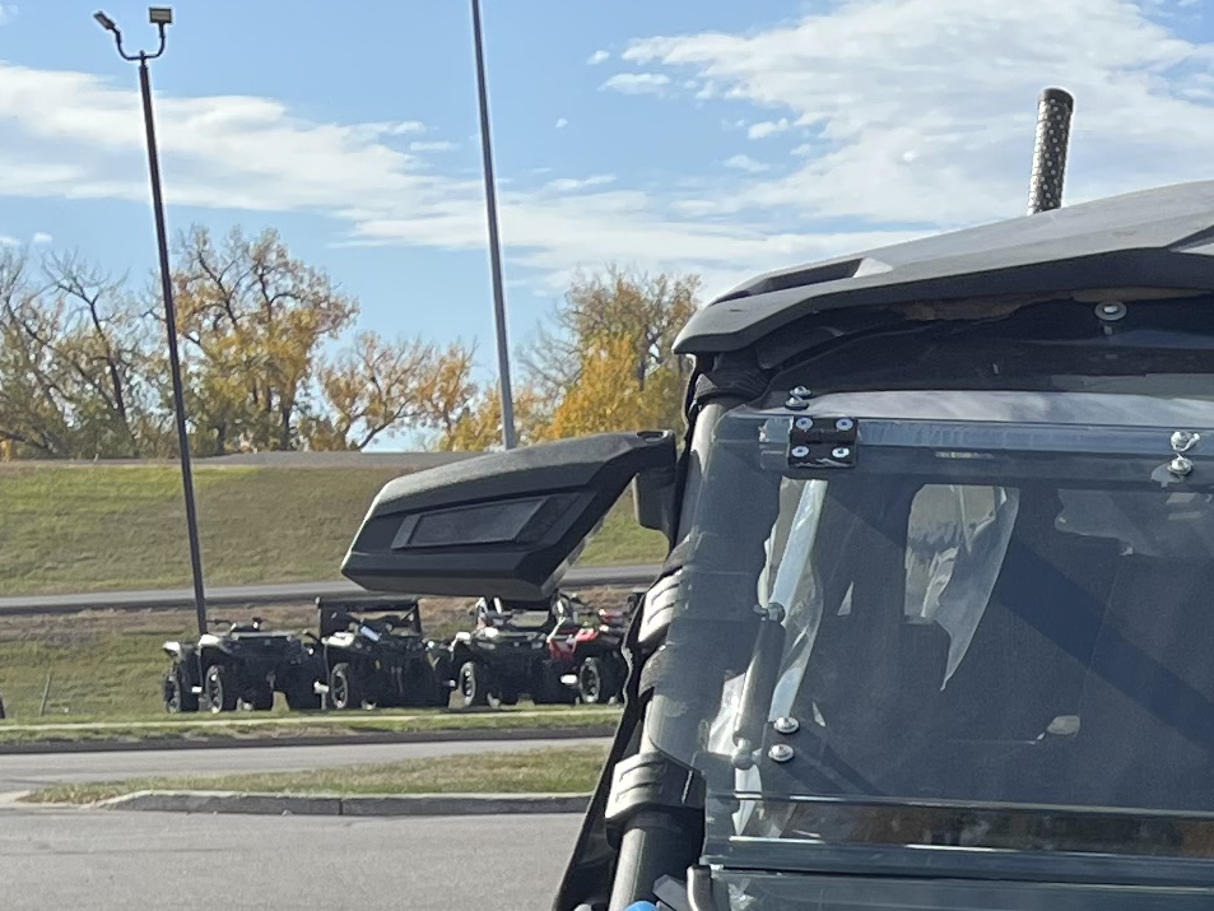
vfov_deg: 12.5
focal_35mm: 110
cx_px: 1625
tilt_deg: -13.5
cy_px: 1512
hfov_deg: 16.8
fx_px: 3858
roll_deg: +1.0
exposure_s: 1/2410
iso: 50
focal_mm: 5.1
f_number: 1.6
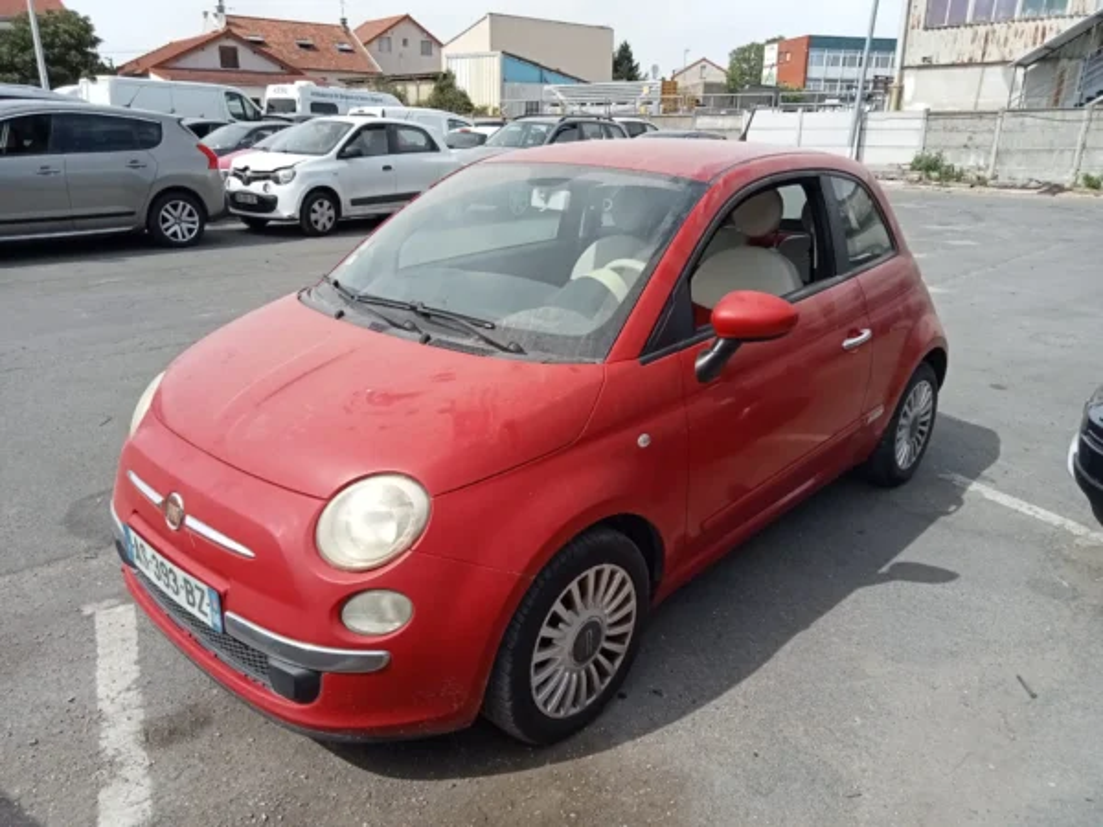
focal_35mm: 28
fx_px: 892
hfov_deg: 63.4
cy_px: 414
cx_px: 552
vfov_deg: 49.7
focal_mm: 3.46
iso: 102
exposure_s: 1/820
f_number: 2.2
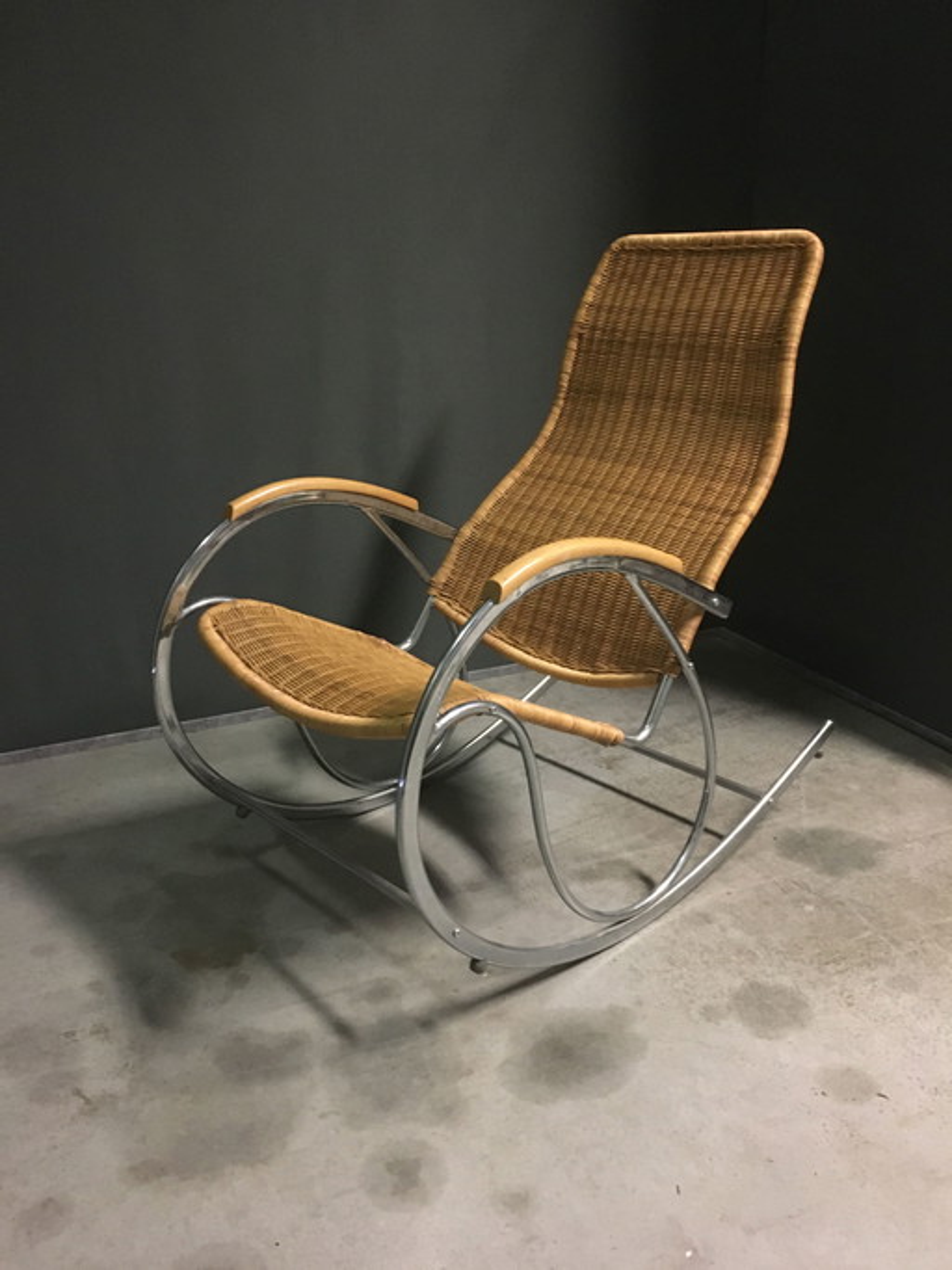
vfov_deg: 61.7
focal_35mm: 29
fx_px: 1064
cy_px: 635
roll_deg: +0.4
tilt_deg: -21.0
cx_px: 476
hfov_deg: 48.2
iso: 400
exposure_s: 1/17
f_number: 2.2
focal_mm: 4.15
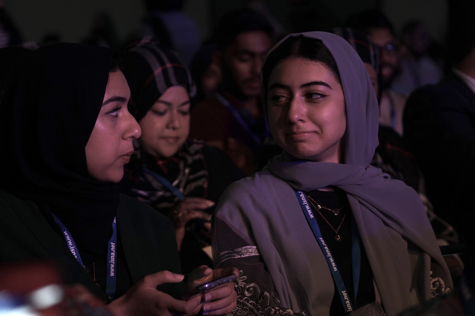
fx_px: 1542
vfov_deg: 11.7
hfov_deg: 17.5
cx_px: 238
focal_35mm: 117
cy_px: 158
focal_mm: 78
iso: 640
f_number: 4
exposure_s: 1/30
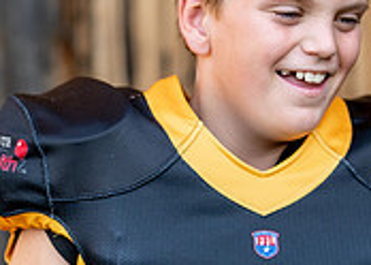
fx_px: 2095
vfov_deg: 7.2
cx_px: 240
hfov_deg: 10.1
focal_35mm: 199
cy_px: 174
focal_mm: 50
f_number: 1.2
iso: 100
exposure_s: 1/2000
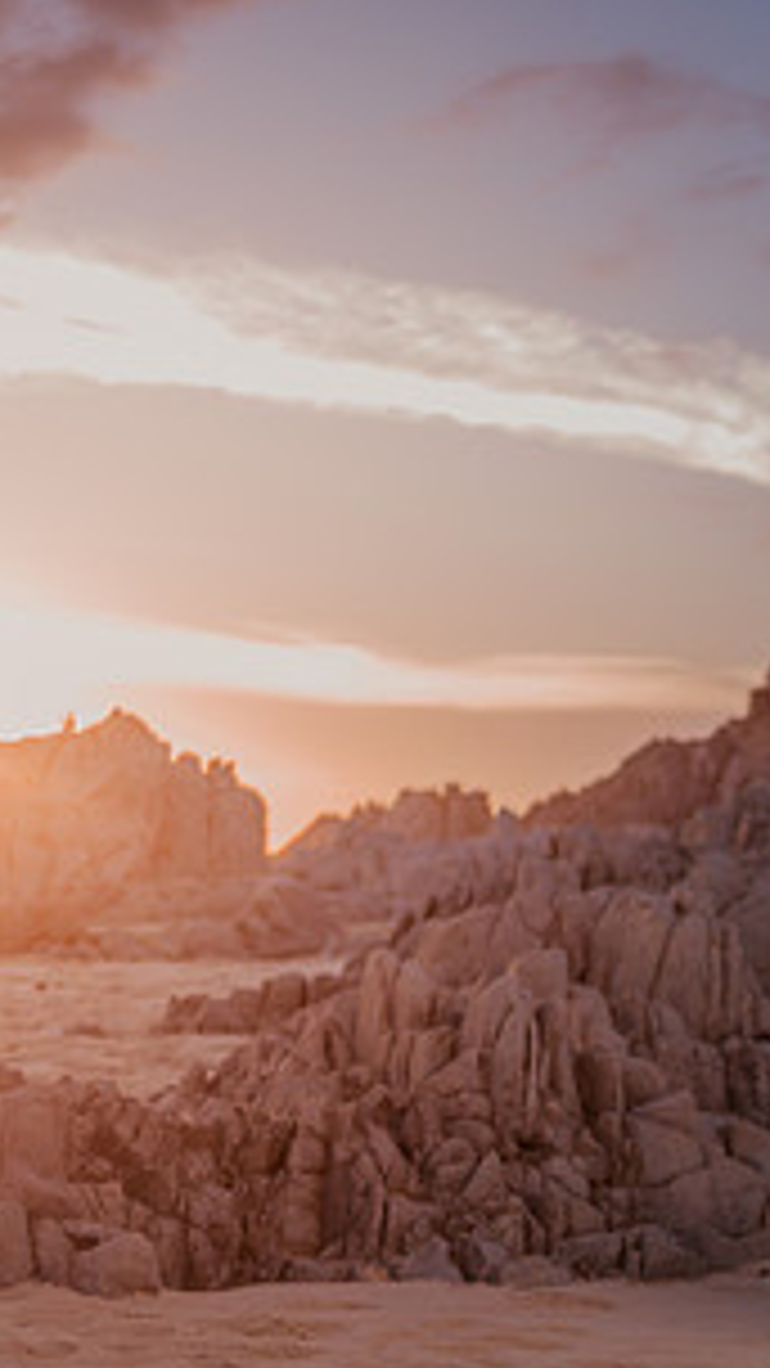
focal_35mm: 70
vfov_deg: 30.0
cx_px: 829
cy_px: 862
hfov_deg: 16.7
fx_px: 2541
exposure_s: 1/1000
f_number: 1.4
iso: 50
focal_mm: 35
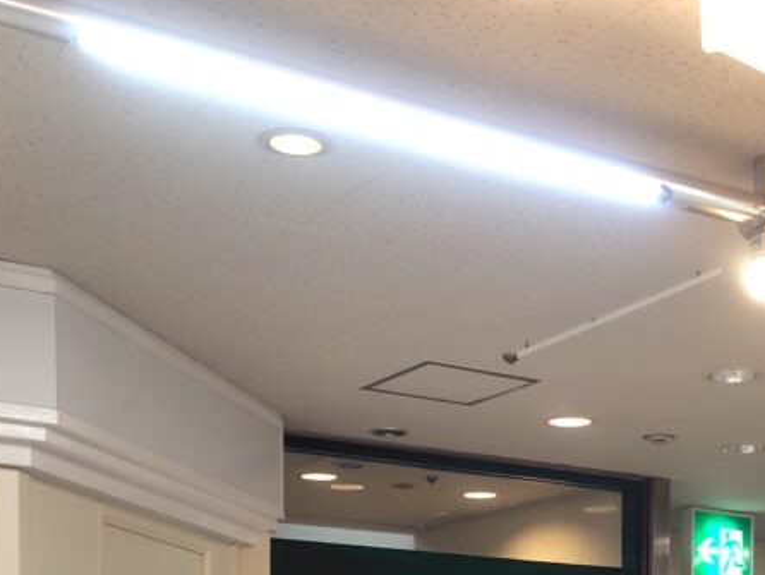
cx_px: 509
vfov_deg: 20.3
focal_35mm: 66
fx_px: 1459
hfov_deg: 29.2
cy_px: 757
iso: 140
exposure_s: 1/120
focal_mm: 5.6
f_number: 1.9
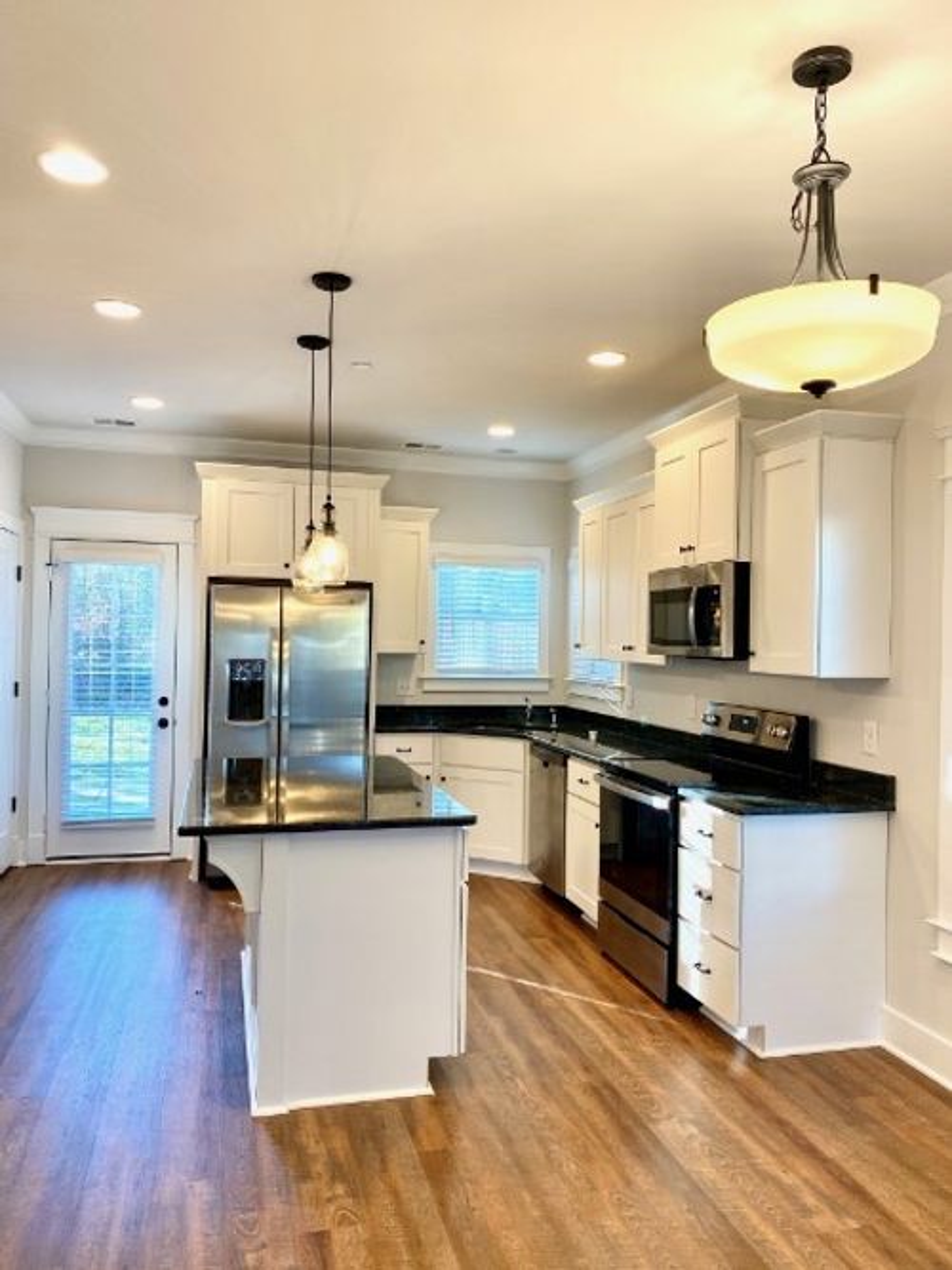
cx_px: 476
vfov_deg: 67.3
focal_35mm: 26
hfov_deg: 53.0
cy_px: 635
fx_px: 954
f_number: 1.8
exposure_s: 1/120
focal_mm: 4.25
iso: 125
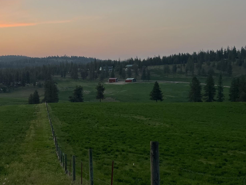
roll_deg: +1.2
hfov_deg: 32.5
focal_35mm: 54
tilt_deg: -0.2
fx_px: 384
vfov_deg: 27.0
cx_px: -5
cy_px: 81
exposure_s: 1/121
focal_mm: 5.7
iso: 100
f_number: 1.5
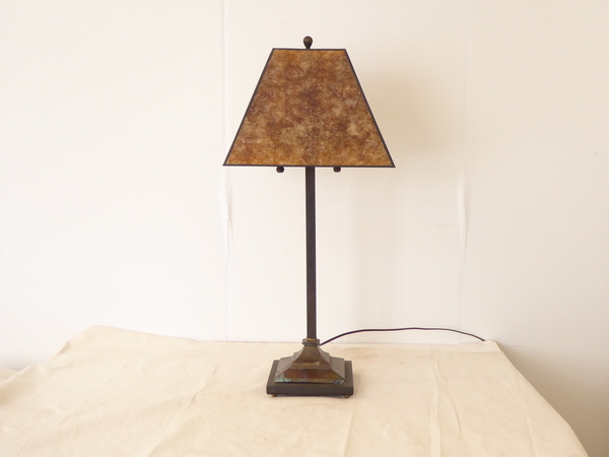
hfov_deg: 46.8
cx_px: 304
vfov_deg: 36.0
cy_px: 228
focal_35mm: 40
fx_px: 704
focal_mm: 7.2
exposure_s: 1/20
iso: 400
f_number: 3.8
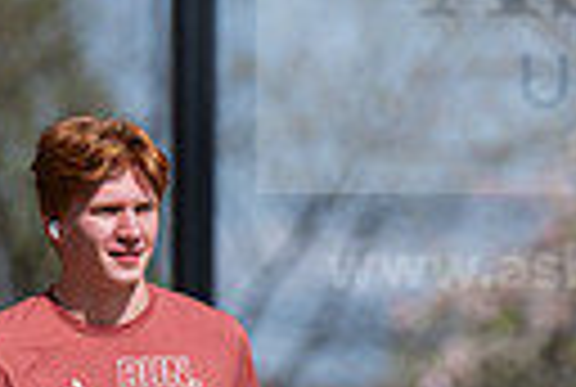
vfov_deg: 1.5
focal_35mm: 904
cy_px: 362
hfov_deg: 2.3
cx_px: 122
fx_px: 14498
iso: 80
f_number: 3.2
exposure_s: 1/1250
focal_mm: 200
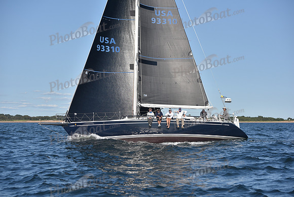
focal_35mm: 75
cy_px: 98
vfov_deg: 18.2
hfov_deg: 27.0
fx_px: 613
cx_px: 147
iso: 250
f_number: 5
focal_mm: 75
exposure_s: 1/1250
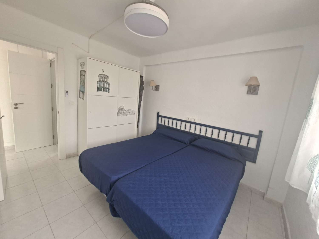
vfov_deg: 89.9
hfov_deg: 106.2
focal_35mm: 13
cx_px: 160
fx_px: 120
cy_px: 120
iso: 80
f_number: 2.2
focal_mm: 1.74
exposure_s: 1/40
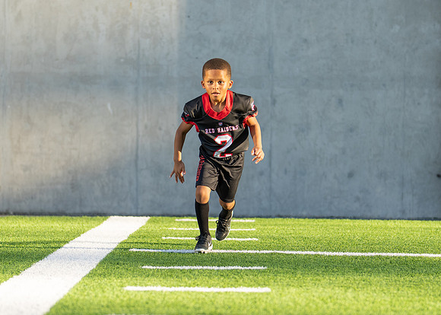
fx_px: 1321
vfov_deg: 13.6
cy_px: 189
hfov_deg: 19.0
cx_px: 216
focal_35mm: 105
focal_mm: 50
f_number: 1.2
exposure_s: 1/2500
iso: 125
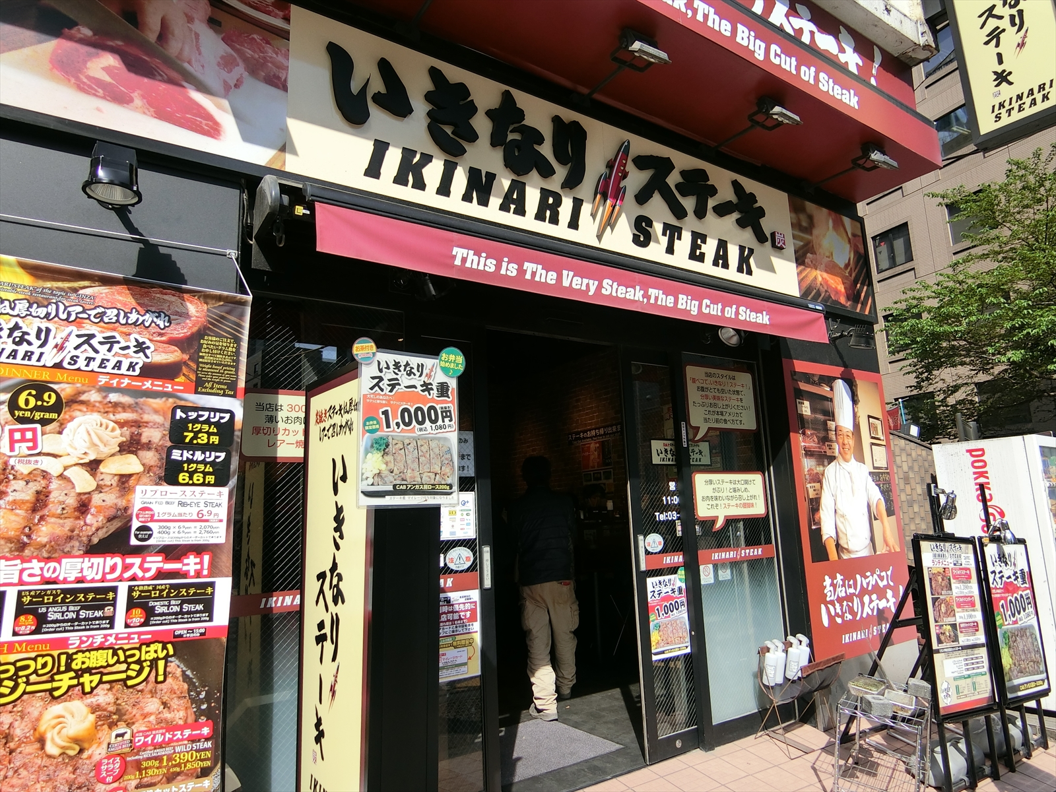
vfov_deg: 63.4
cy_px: 396
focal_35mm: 21
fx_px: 641
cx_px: 528
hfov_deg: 79.0
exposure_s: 1/160
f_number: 7.2
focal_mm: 4.6
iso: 80
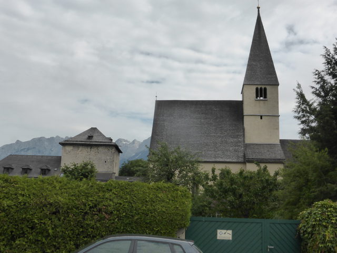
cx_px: 168
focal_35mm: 46
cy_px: 126
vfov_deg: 31.5
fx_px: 448
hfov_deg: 41.2
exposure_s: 1/800
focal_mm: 7.9
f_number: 5.6
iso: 200
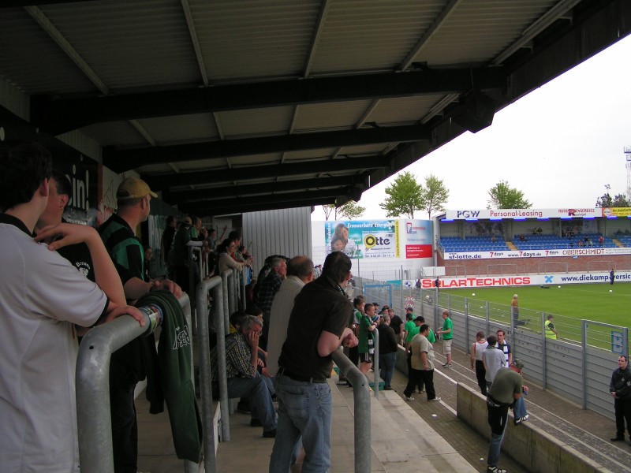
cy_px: 236
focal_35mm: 38
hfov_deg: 49.0
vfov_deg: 37.7
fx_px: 693
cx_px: 316
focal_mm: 5.8
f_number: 2.8
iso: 50
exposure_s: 1/200
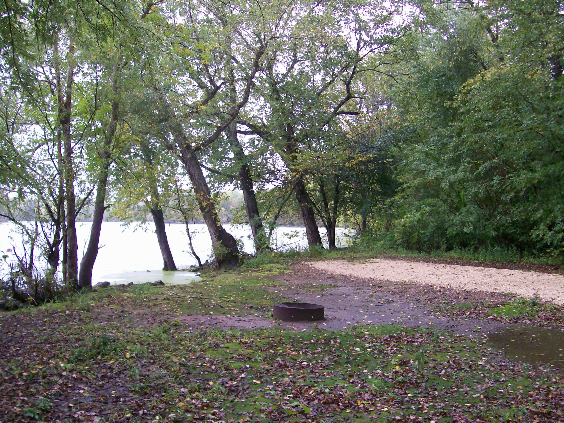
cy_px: 212
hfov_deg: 51.4
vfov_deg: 39.7
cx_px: 282
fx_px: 587
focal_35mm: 36
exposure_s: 1/25.2
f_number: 2.7
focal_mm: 6
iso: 160
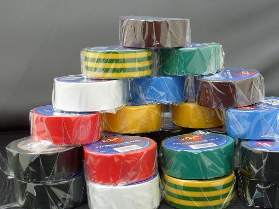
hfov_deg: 32.1
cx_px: 162
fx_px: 484
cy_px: 121
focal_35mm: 60
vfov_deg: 24.4
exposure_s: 1/125
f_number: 3.4
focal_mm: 11.1
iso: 80
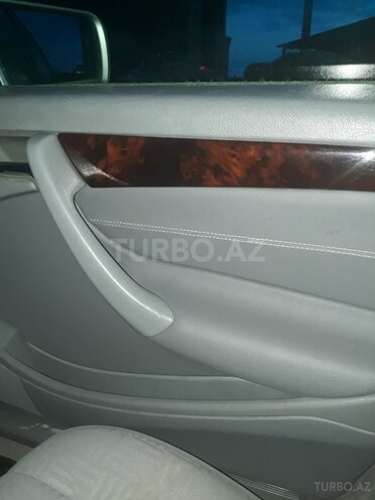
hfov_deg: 51.4
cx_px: 188
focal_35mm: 27
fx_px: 390
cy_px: 250
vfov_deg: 65.3
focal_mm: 3.6
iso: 125
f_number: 1.9
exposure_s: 1/33
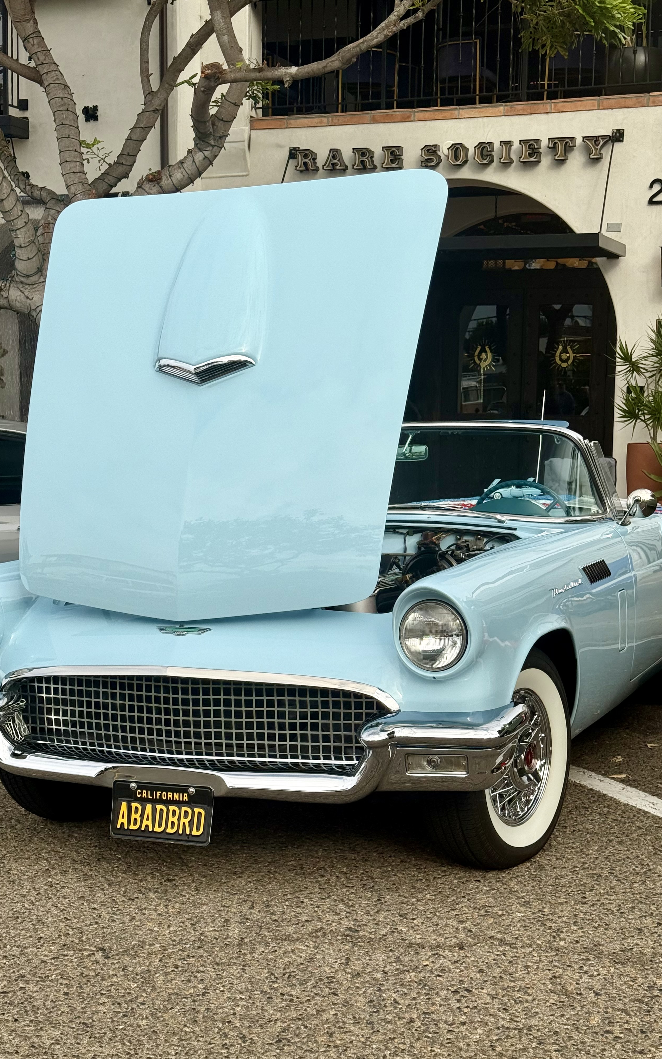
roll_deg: -1.5
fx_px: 1472
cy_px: 530
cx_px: 341
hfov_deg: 25.3
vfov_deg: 39.6
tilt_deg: -5.1
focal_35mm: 51
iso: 80
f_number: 1.78
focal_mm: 6.76
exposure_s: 1/1513
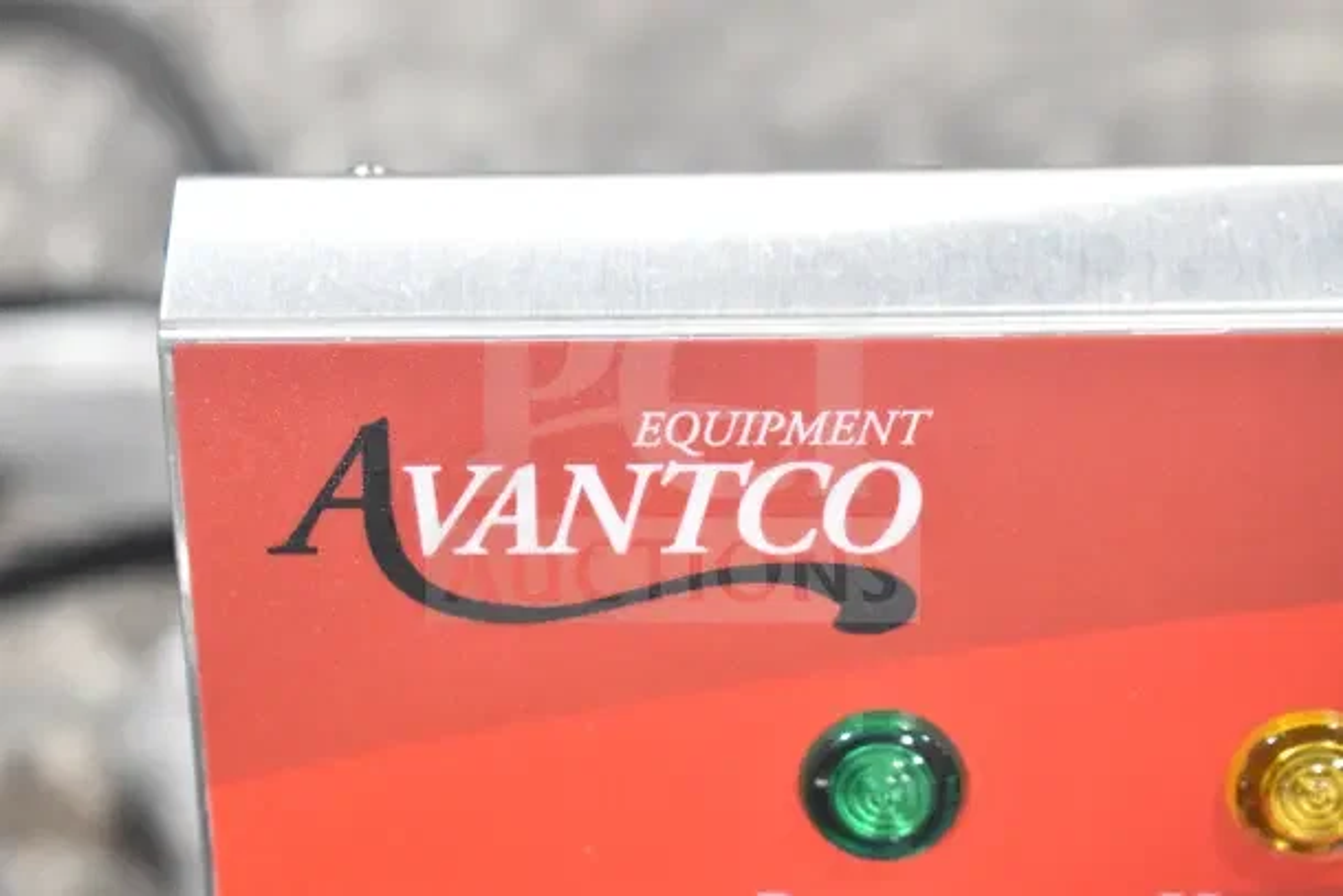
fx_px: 3078
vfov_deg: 16.6
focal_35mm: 82
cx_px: 672
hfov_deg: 24.6
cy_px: 448
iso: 6400
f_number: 6.3
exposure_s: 1/160
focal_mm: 55
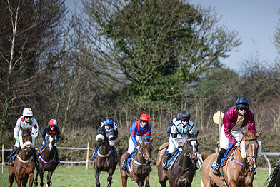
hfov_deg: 5.6
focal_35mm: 364
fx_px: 2833
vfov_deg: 3.8
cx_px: 332
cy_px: 163
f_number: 4
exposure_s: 1/3200
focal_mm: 150
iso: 400
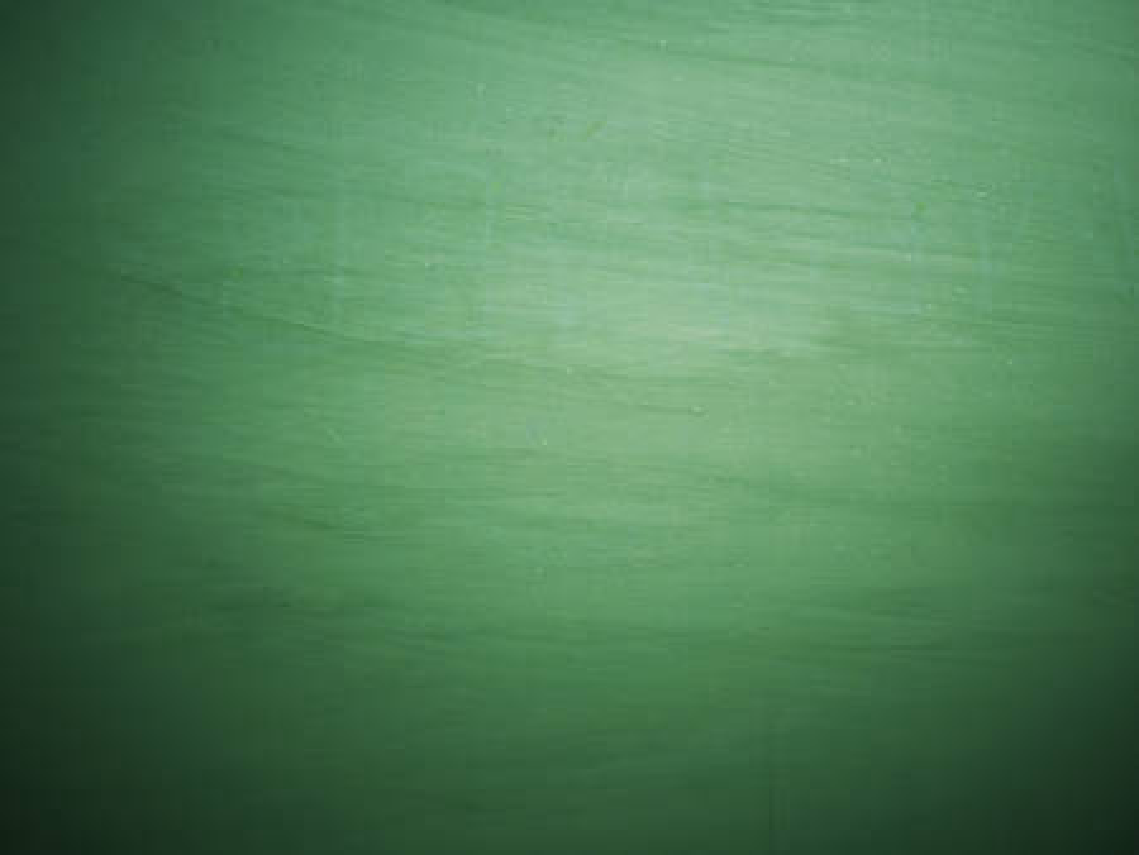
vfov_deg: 29.1
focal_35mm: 50
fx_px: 1646
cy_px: 428
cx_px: 570
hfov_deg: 38.2
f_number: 1.8
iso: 200
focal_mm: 25
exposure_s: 1/500
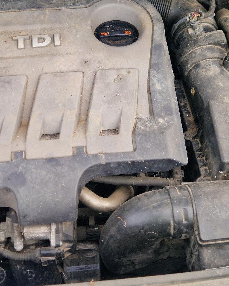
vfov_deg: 32.9
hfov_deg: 26.7
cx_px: 104
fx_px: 483
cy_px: 113
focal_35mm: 57
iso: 50
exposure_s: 1/106
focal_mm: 5.4
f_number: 1.8
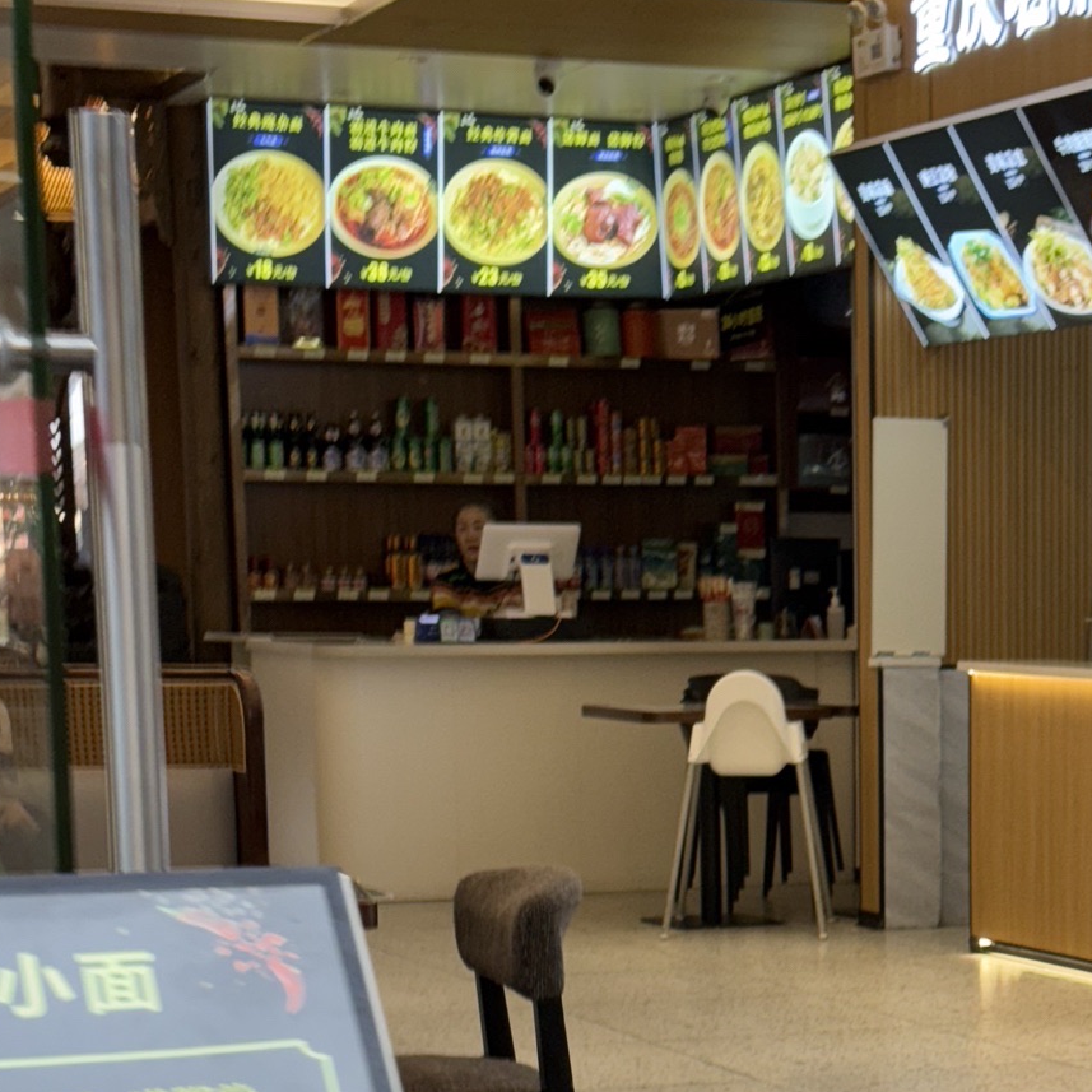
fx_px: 3533
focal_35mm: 99
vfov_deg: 17.0
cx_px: 937
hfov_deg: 17.4
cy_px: 1188
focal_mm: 6.76
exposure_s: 1/100
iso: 50
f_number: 1.78
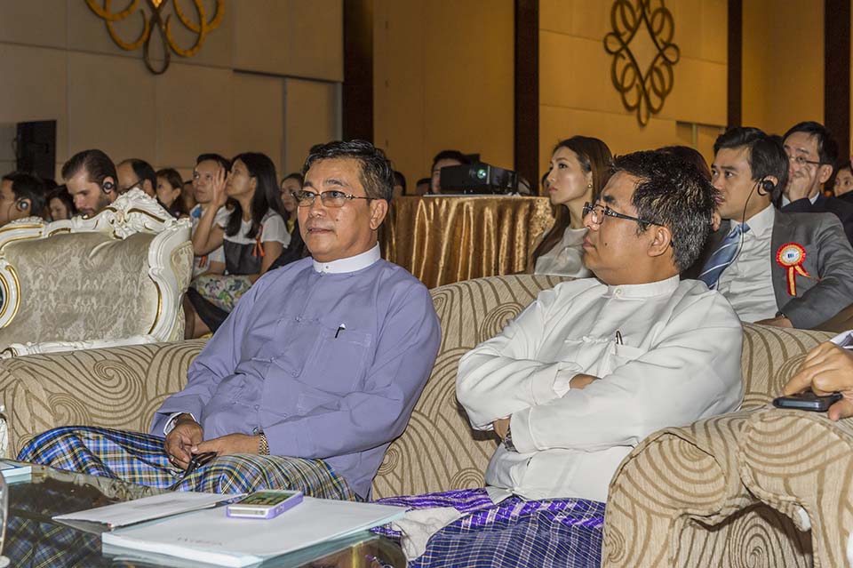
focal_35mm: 52
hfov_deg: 38.2
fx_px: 1231
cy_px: 284
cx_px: 426
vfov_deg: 26.0
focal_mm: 52
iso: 800
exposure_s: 1/60
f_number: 8
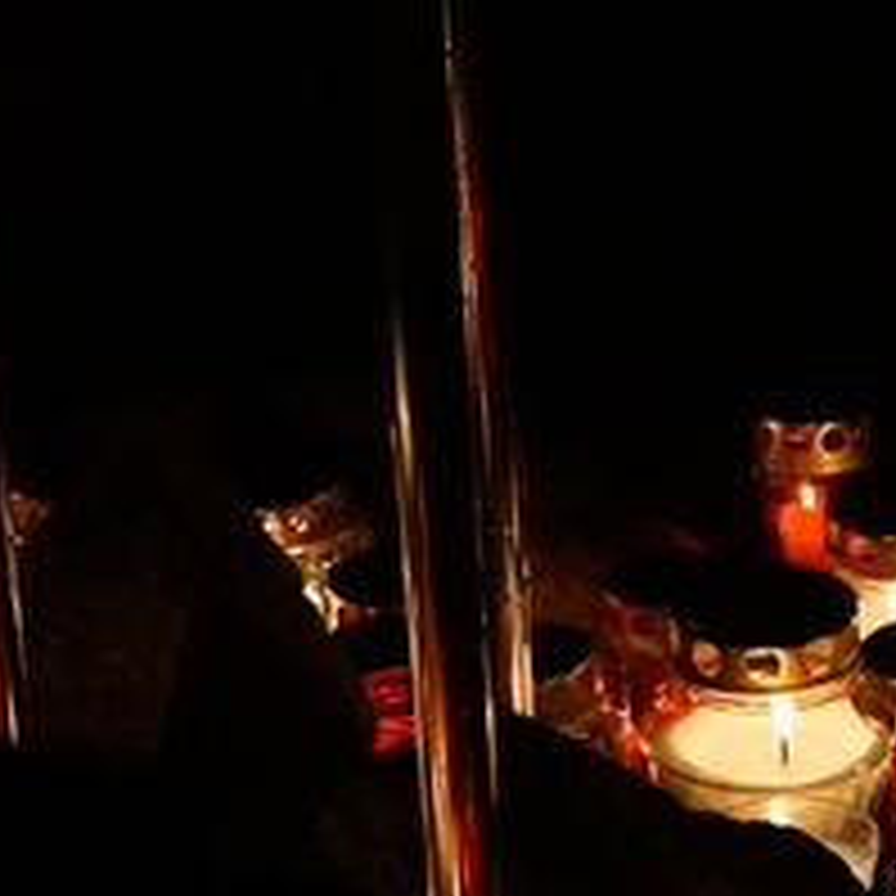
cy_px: 1018
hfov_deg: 7.1
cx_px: 790
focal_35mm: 247
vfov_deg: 7.0
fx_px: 7233
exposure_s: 1/250
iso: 6400
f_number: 5.6
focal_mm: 70
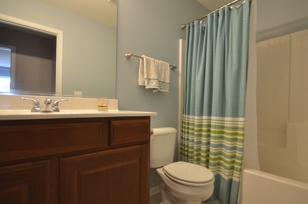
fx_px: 154
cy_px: 107
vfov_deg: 67.1
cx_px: 156
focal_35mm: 18
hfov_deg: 90.1
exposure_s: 1/60
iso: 500
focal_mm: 10
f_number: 4
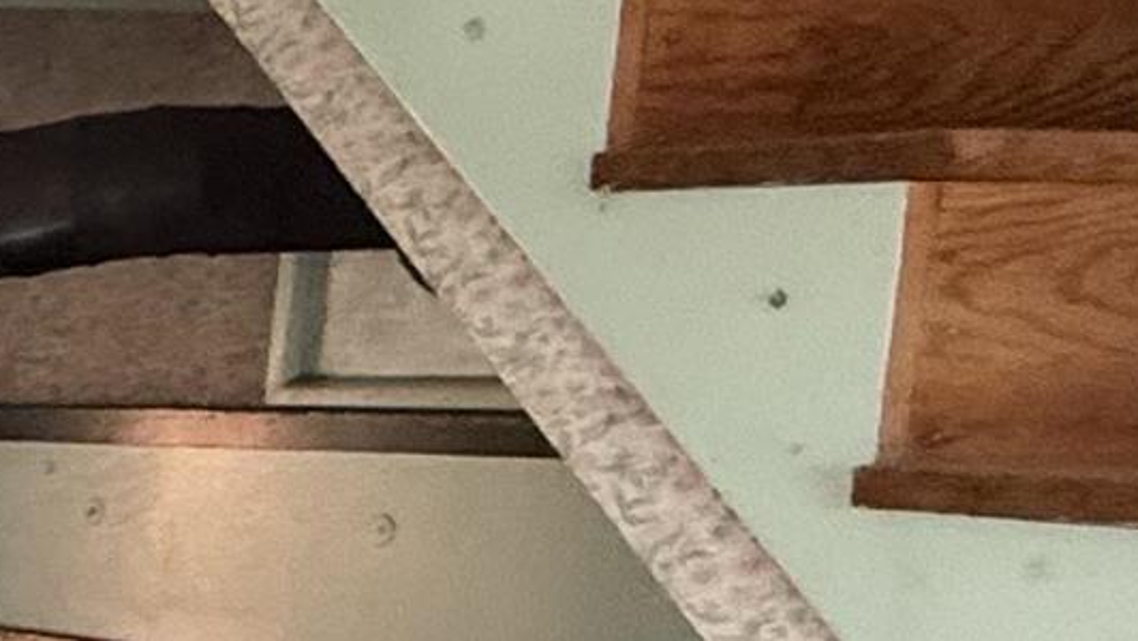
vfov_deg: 13.6
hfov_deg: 13.2
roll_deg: -2.2
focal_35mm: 88
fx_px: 2657
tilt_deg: -5.5
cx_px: -1914
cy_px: 643
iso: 250
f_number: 2.2
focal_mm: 2.22
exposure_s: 1/99
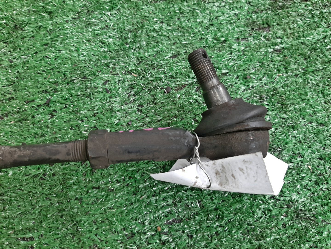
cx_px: 166
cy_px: 124
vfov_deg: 53.1
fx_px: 249
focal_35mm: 26
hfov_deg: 67.3
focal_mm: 3.93
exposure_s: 1/50
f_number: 1.7
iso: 97
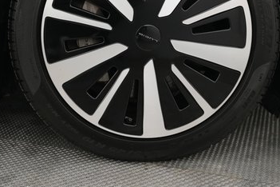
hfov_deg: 38.9
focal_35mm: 51
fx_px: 397
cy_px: 36
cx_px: 141
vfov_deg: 26.0
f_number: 2.8
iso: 3200
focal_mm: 28
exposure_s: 1/160
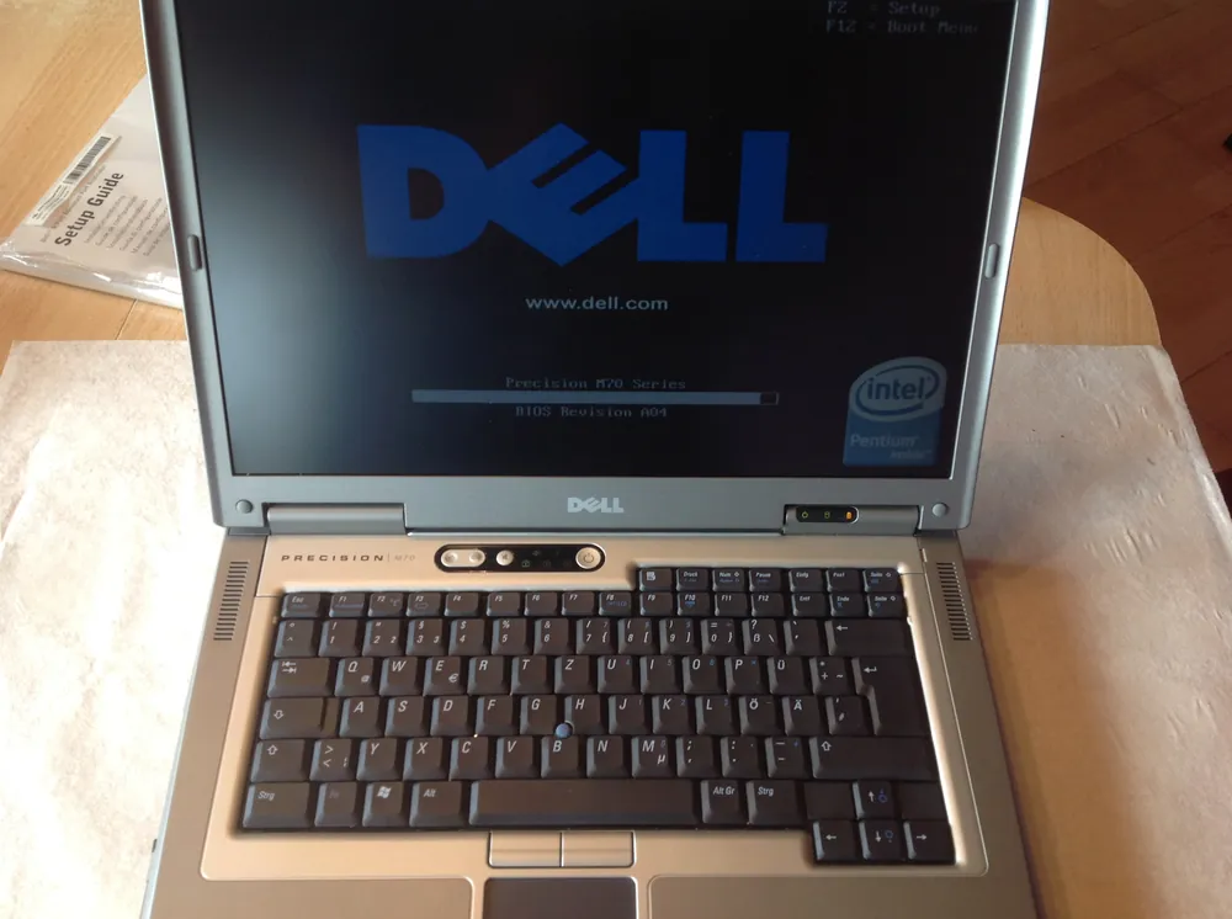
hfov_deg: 52.7
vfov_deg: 40.6
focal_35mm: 35
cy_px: 460
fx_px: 1243
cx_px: 616
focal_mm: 4.28
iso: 50
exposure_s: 1/30
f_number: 2.4
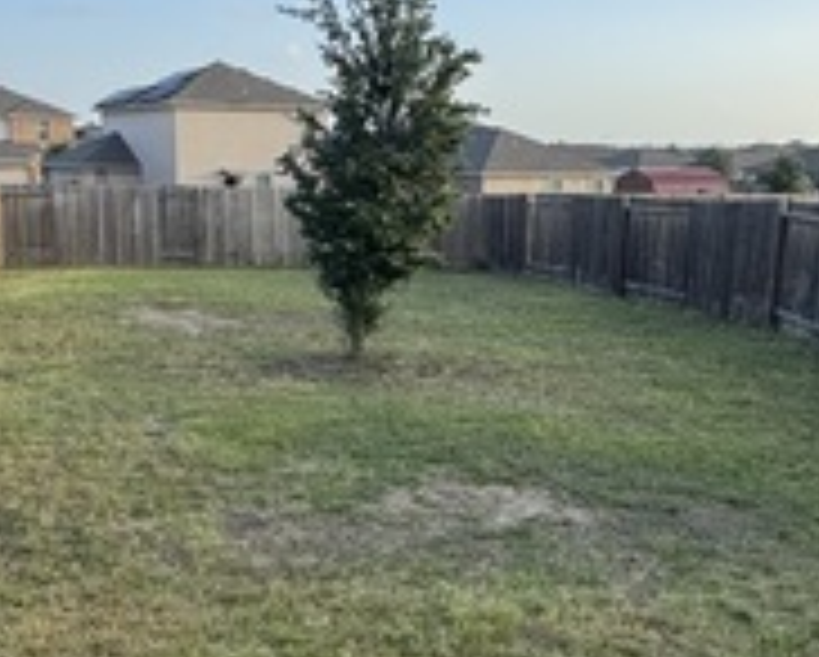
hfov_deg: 38.6
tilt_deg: -12.8
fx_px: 1165
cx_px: 342
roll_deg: -0.1
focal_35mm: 48
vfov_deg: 31.3
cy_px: 418
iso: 40
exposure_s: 1/541
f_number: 2.2
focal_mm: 2.22
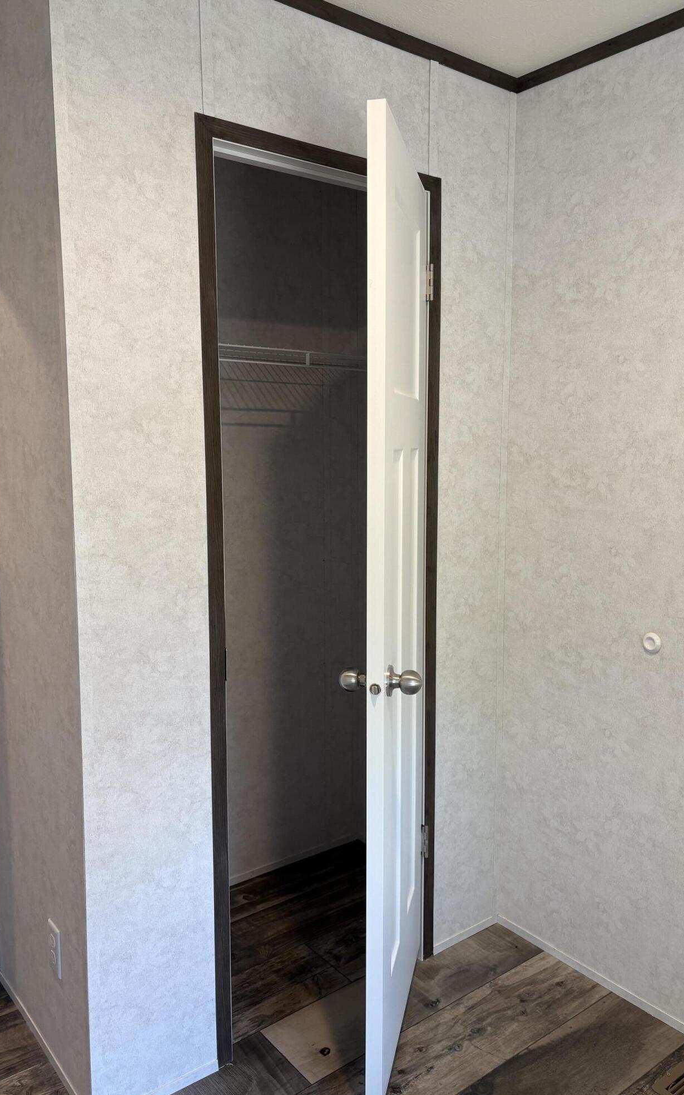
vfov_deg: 66.5
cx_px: 364
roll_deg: -0.8
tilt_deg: -6.4
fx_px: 835
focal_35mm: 28
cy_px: 547
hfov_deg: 44.5
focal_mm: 5.96
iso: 100
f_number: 1.6
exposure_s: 1/60
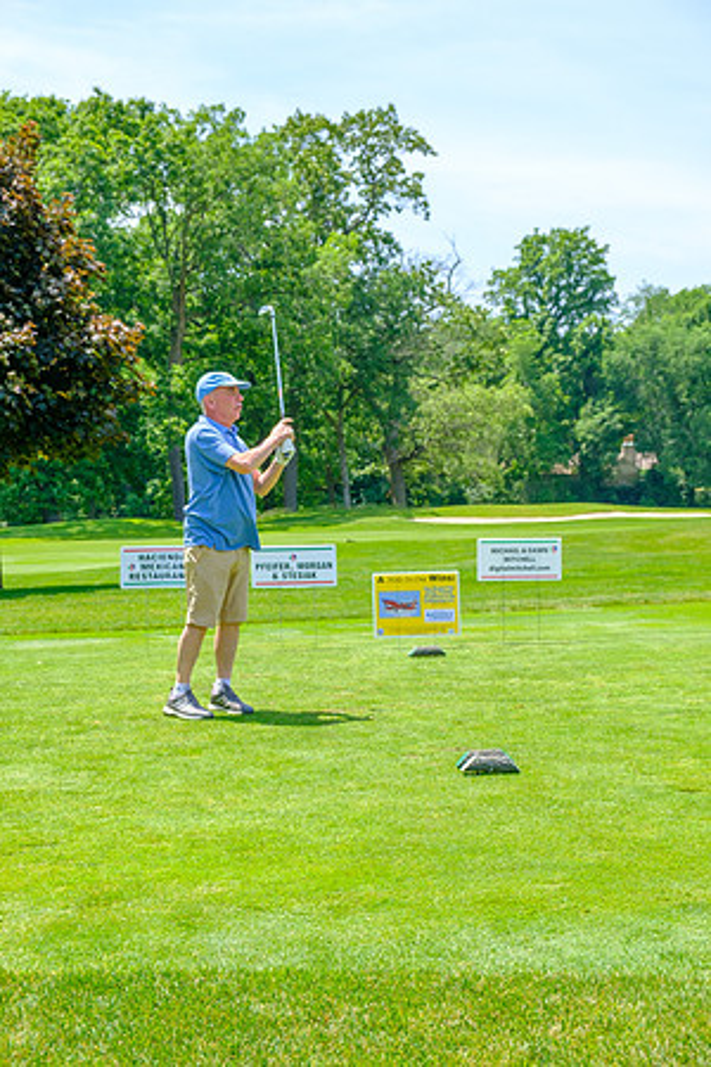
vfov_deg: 35.6
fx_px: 1659
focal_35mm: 56
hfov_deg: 24.2
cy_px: 534
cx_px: 356
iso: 200
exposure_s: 1/500
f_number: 5
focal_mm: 37.4
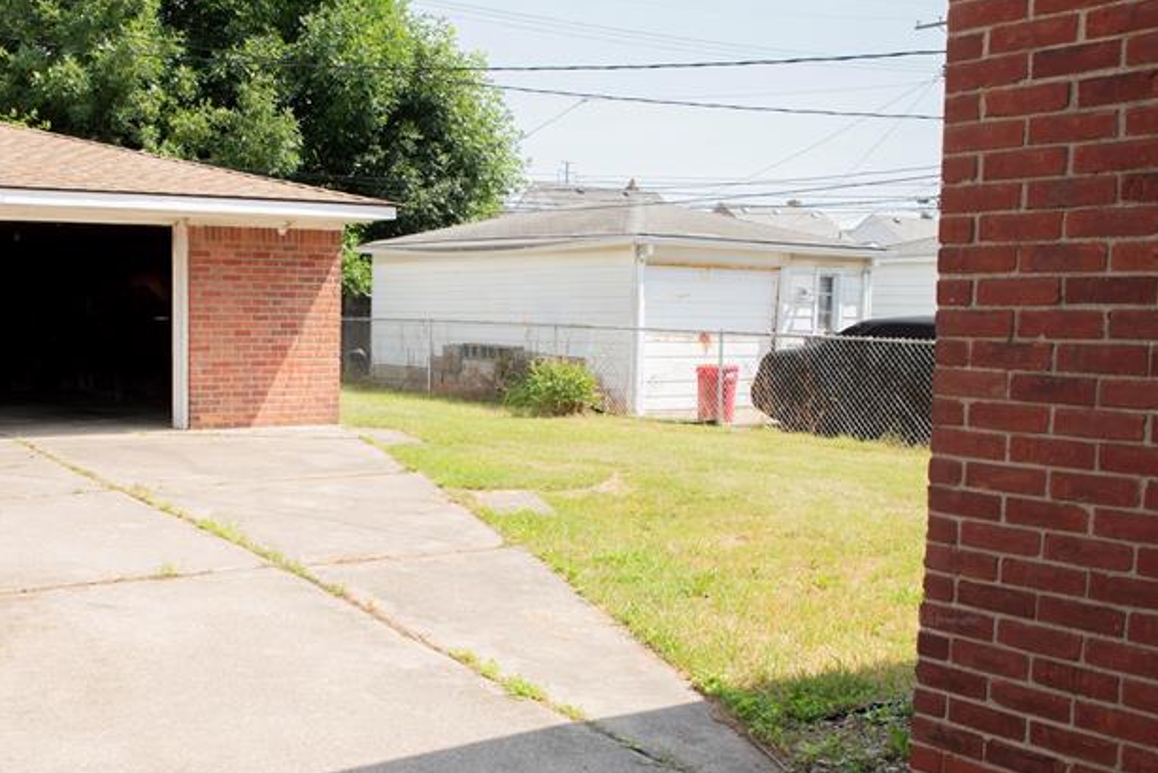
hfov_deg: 46.4
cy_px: 472
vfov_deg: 33.3
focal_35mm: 40
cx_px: 268
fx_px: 1287
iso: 400
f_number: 5.6
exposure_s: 1/640
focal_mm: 24
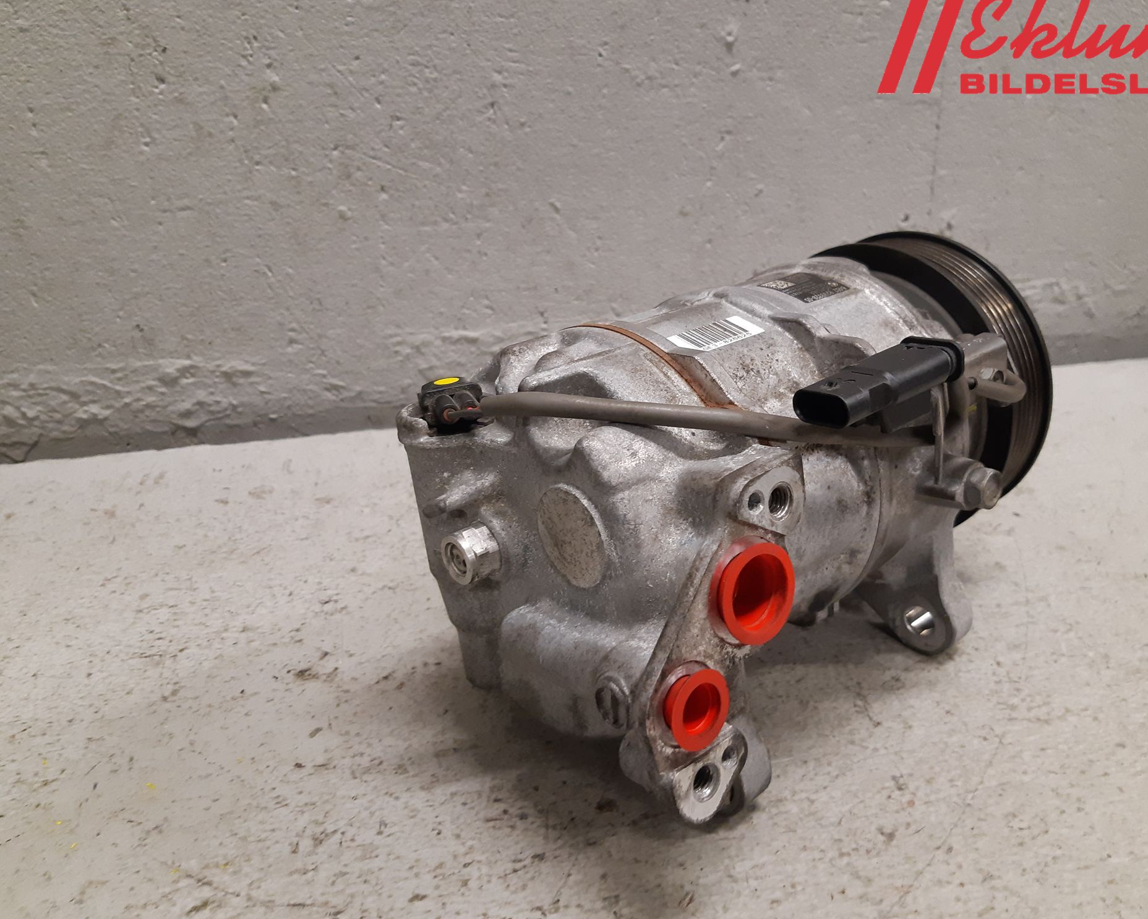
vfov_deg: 51.5
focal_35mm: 28
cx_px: 623
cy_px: 464
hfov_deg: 62.1
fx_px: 951
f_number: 1.7
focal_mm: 3.93
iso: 200
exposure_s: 1/50
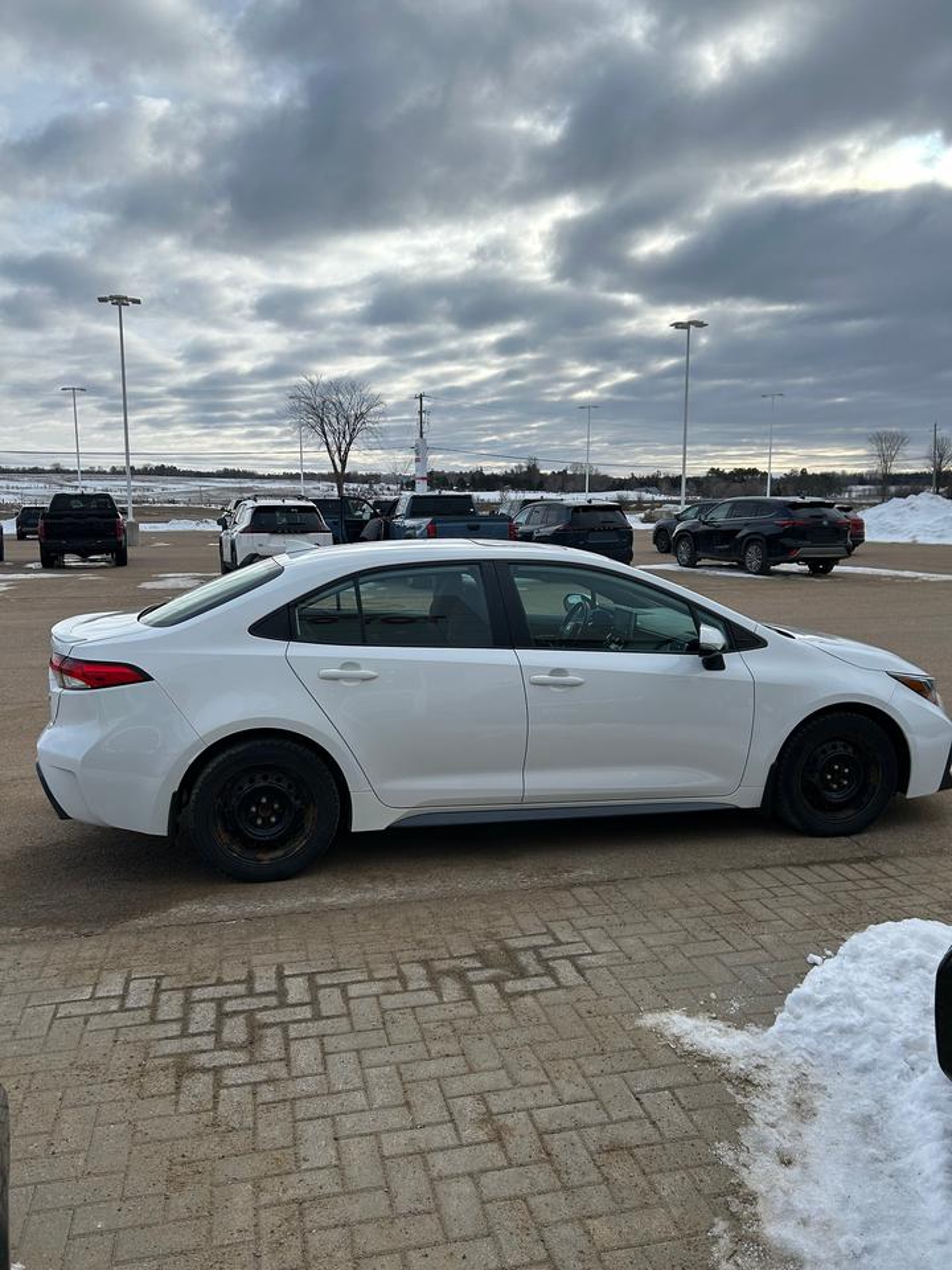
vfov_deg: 67.3
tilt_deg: -8.7
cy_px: 635
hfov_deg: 53.1
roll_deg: -0.3
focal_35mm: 26
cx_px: 476
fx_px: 953
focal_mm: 5.7
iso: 50
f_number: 1.5
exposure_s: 1/3831
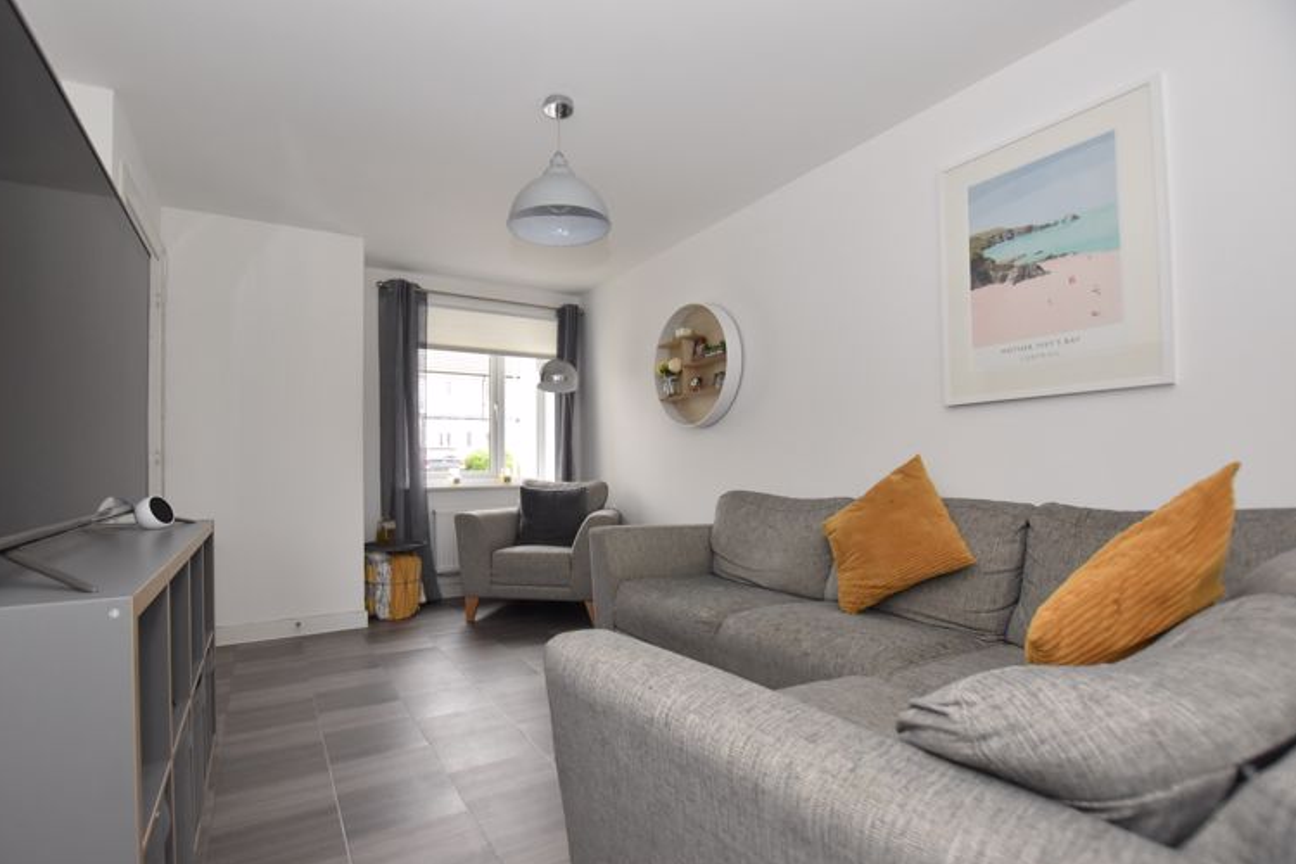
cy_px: 459
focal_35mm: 16
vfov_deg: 73.7
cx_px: 617
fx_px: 576
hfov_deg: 96.7
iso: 1100
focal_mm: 10
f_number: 4
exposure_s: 1/125
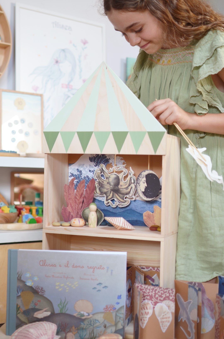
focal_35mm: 52
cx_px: 112
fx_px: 492
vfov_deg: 37.9
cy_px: 170
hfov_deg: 25.6
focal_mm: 35
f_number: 1.8
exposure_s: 1/100
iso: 280
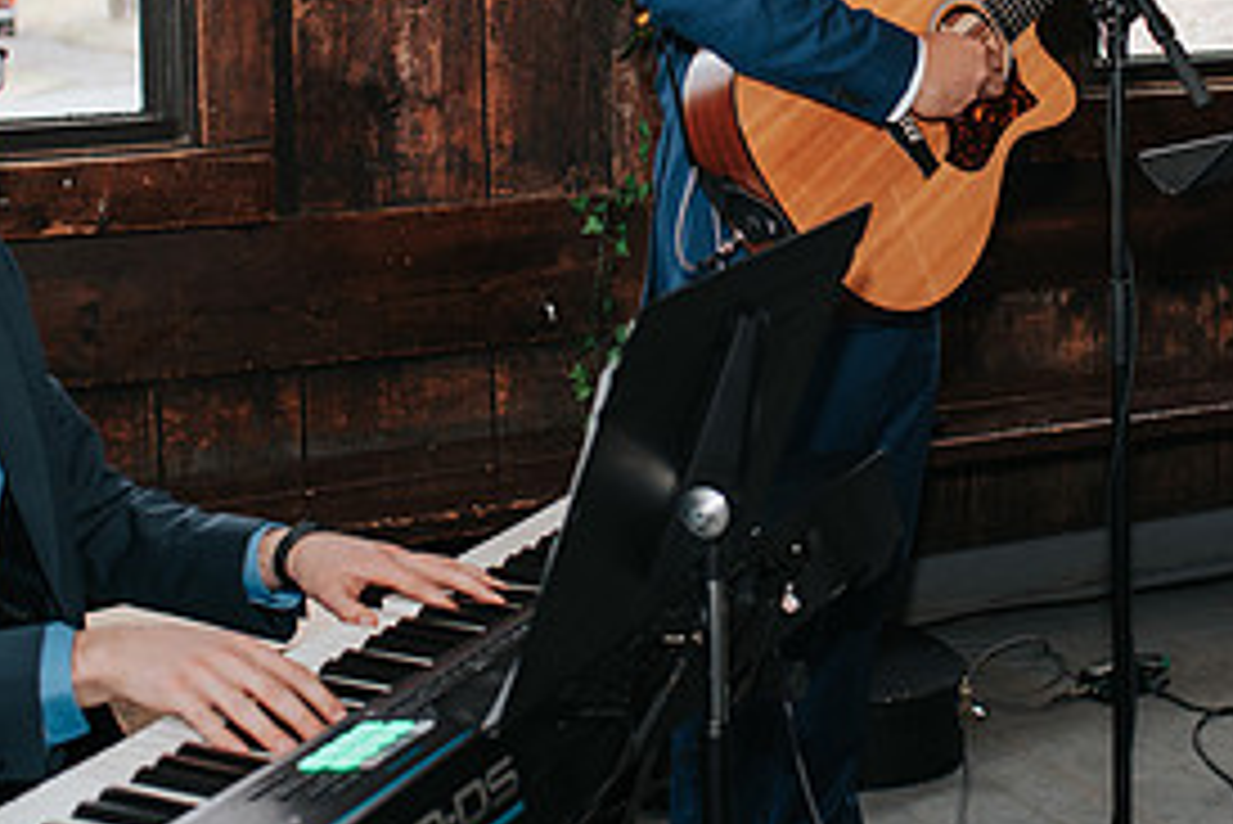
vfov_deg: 18.2
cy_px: 95
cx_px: 783
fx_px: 2536
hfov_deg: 27.2
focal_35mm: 74
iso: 1000
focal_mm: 35
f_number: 2.8
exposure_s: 1/160
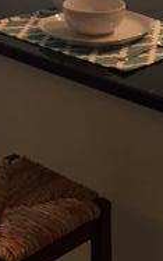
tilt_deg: -10.7
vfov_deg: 19.3
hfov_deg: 12.5
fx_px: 746
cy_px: 10
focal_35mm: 105
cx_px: 96
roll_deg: +0.6
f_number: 2.2
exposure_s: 1/15
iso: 40
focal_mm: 4.15
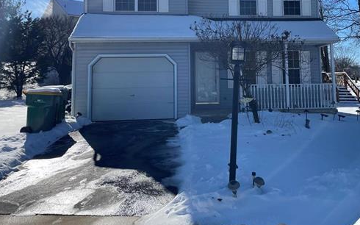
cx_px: 209
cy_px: 53
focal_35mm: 36
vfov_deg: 34.5
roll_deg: +1.6
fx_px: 353
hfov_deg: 53.8
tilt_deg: +5.5
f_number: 1.6
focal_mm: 4.2
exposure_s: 1/4831
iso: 32
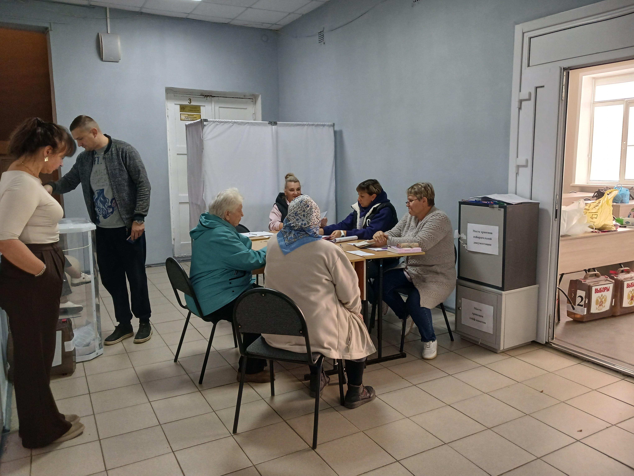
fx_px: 495
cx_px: 317
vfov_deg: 51.4
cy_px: 238
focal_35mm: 27
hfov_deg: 65.3
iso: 200
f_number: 1.8
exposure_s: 1/50
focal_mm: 4
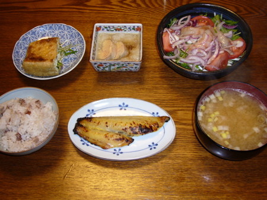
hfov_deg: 44.8
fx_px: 324
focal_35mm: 42
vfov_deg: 34.3
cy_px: 100
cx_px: 134
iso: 100
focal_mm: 6.9
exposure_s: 1/30
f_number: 3.3
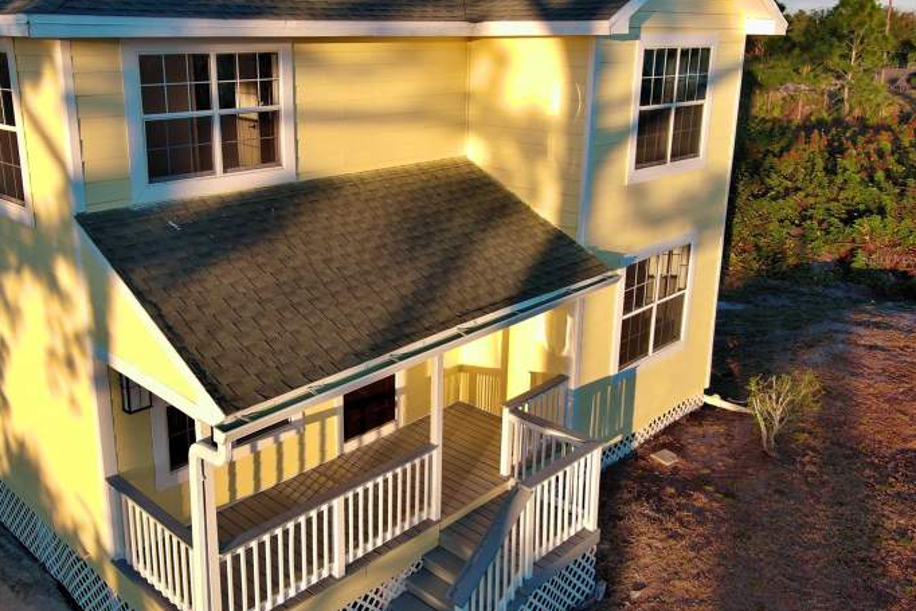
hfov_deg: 55.5
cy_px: 258
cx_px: 381
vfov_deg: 38.8
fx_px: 865
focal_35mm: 34
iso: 100
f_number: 2.8
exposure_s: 1/463
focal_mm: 10.57
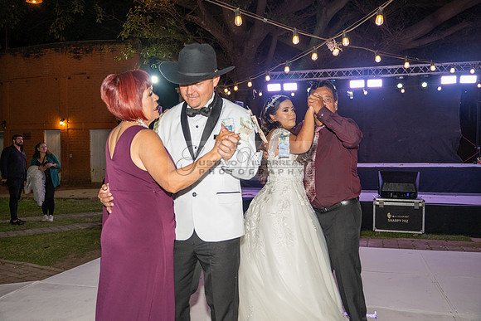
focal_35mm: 35
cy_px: 160
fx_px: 468
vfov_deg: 37.9
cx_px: 240
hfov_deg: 54.4
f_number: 4.5
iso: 2000
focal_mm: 35
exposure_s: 1/200
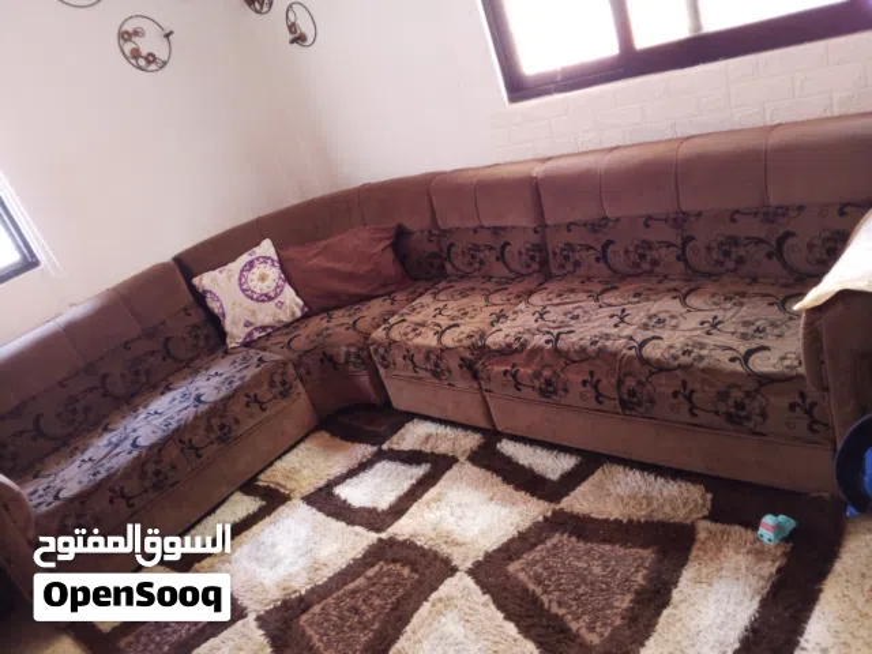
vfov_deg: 58.9
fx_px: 579
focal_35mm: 23
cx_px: 436
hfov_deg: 73.9
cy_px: 327
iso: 2343
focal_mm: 4.09
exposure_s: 1/25
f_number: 1.6
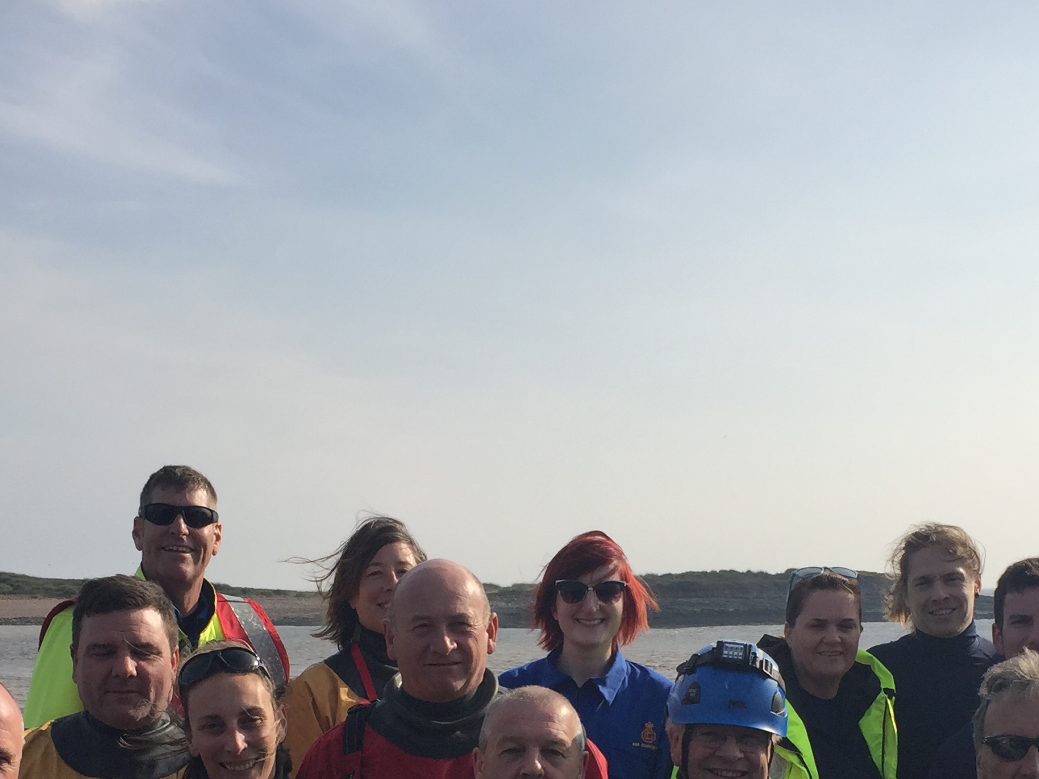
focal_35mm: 60
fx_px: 1801
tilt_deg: -5.6
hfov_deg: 32.2
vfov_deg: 23.4
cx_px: 555
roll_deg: +0.0
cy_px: 770
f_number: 2.2
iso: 32
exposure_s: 1/3049
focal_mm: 4.15
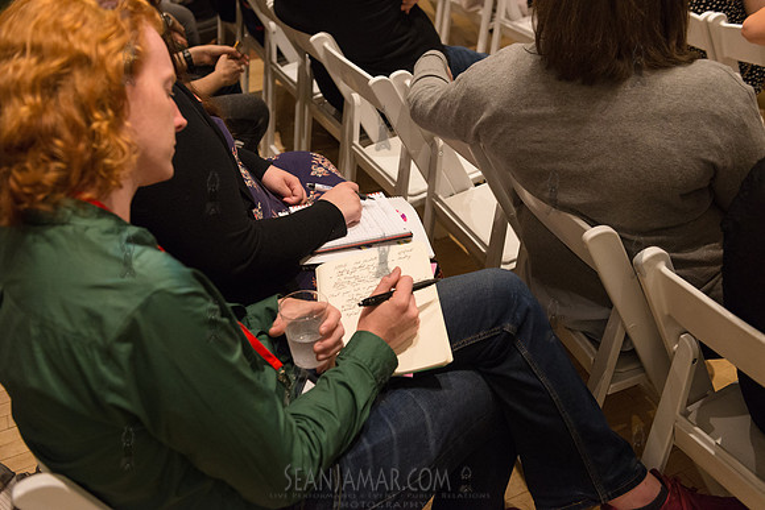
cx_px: 382
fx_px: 808
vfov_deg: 35.1
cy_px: 255
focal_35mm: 38
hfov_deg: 50.7
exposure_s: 1/200
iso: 2500
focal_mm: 38
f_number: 4
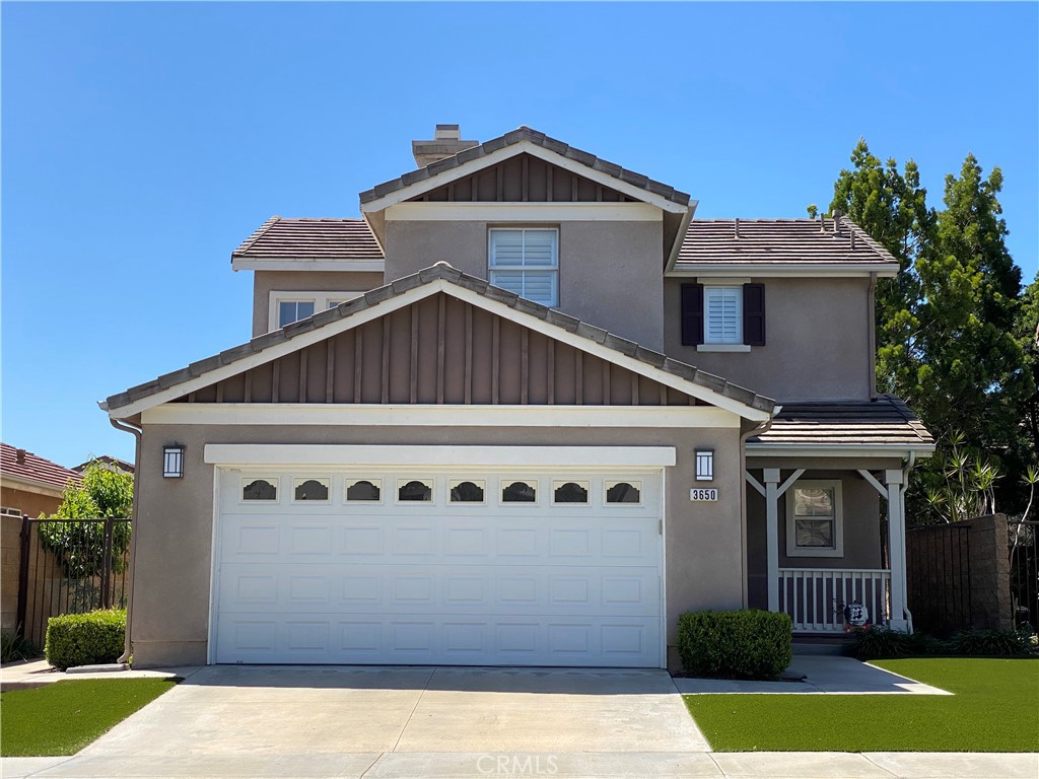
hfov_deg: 36.8
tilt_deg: +7.3
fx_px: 1561
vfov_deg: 28.0
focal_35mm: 52
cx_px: 520
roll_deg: -0.9
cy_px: 390
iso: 20
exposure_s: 1/1712
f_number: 2
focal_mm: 6
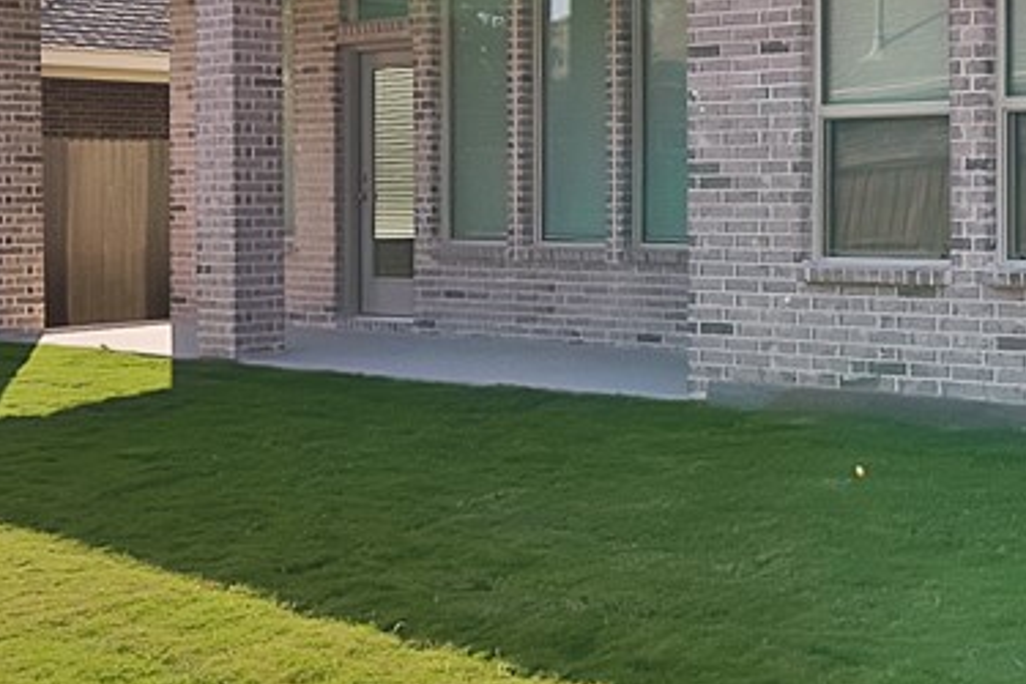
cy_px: 152
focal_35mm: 64
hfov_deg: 30.9
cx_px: 763
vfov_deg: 21.0
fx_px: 1824
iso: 640
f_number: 9
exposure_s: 1/320
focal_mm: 12
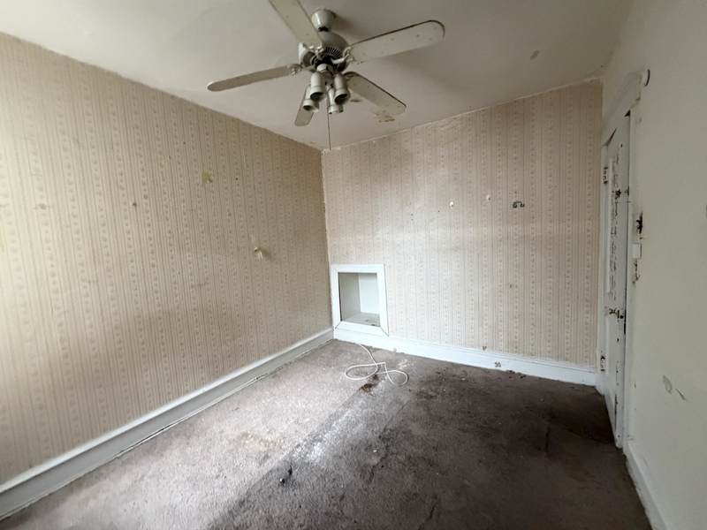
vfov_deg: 85.7
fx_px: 286
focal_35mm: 14
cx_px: 354
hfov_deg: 102.1
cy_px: 265
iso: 800
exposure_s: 1/60
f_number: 2.2
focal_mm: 2.22
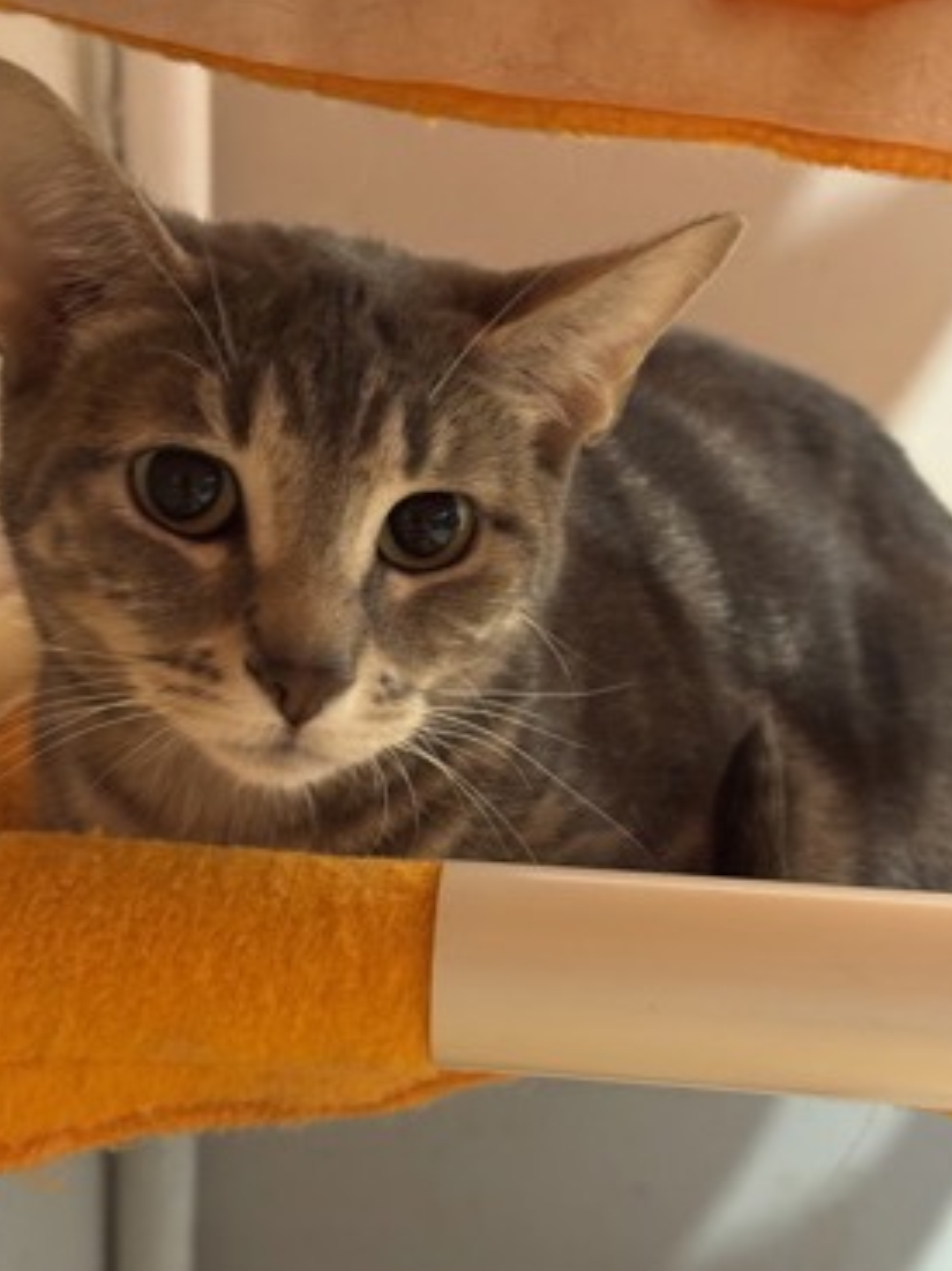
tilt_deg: -12.7
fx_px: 2018
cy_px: 717
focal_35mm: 55
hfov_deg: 26.5
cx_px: 441
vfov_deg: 34.9
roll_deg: +0.6
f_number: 1.78
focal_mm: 6.76
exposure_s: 1/20
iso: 640
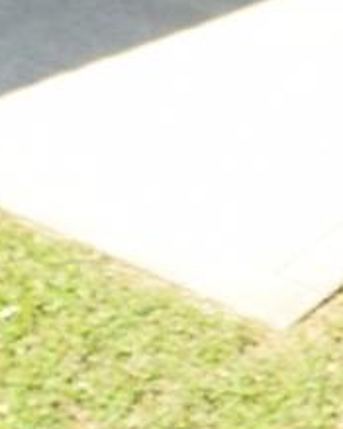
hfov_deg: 11.5
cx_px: 410
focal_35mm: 132
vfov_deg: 11.0
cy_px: -746
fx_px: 1676
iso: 100
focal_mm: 10
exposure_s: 1/160
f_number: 6.3
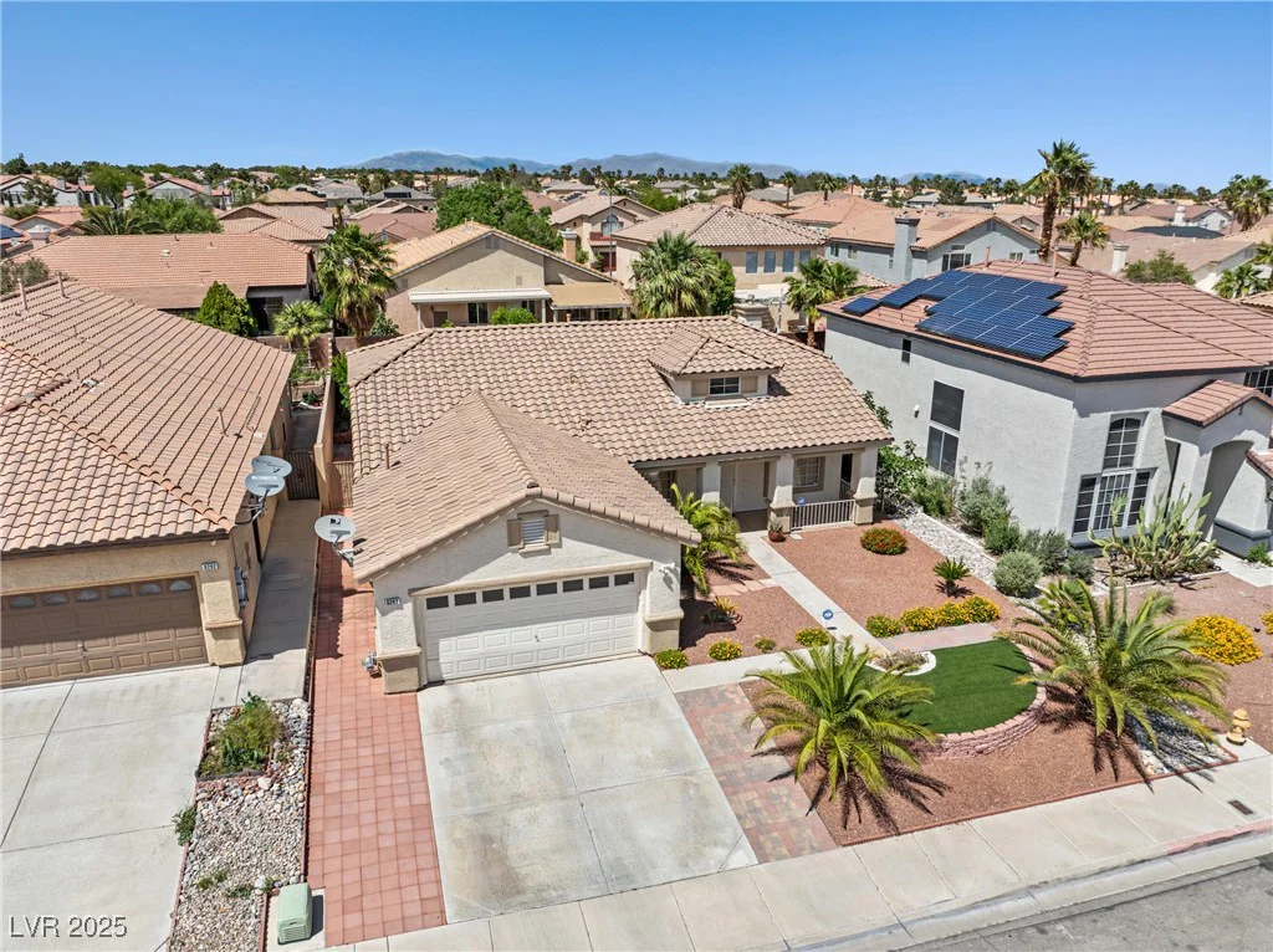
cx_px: 636
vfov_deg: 56.7
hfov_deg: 71.6
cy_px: 476
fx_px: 882
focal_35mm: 24
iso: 100
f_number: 2.8
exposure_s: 1/240
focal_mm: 12.29
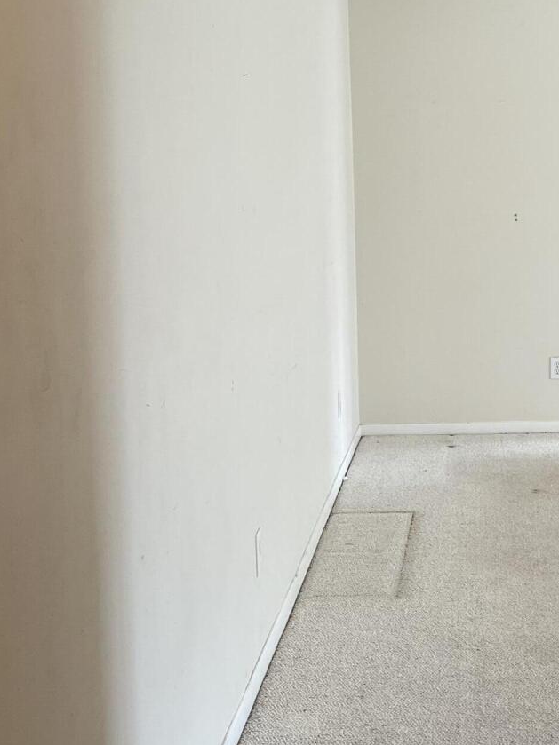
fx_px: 1335
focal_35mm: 62
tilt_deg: -6.7
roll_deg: +1.7
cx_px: 478
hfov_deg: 23.2
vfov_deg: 31.1
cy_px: 315
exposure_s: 1/120
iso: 125
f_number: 1.6
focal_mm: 5.1
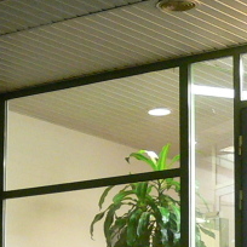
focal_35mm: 155
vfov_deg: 11.2
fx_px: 1251
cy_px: 222
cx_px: -71
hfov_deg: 11.0
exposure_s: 1/1.6
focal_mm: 5.8
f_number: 2.8
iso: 200
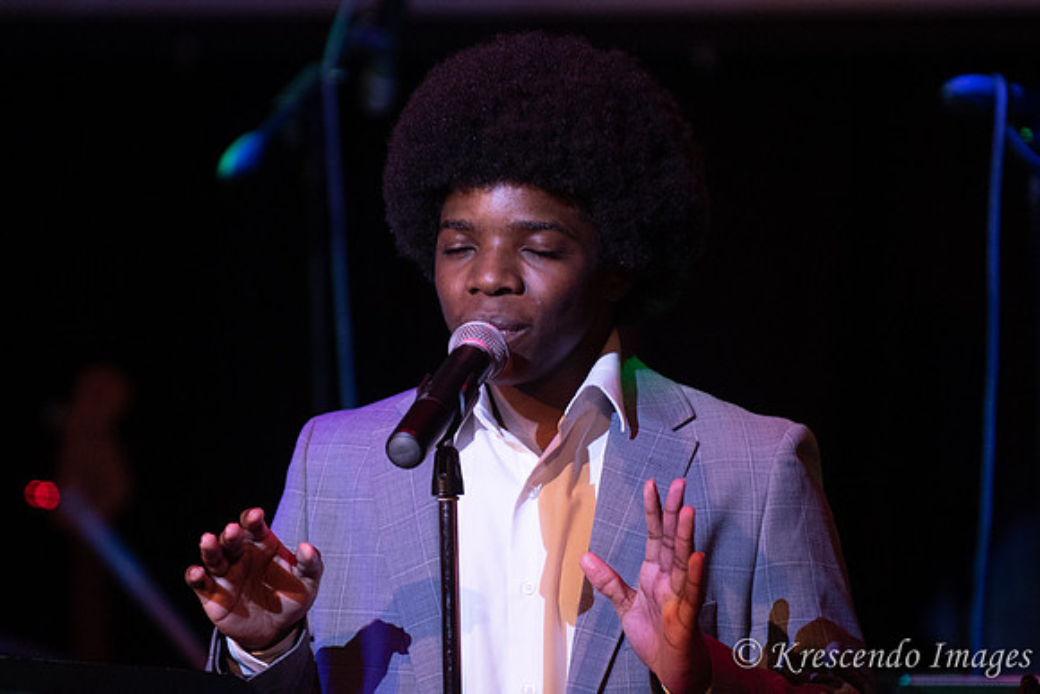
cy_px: 328
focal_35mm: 317
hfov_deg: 6.5
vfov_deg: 4.3
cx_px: 491
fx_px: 9152
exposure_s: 1/200
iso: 1600
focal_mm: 200
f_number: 2.8
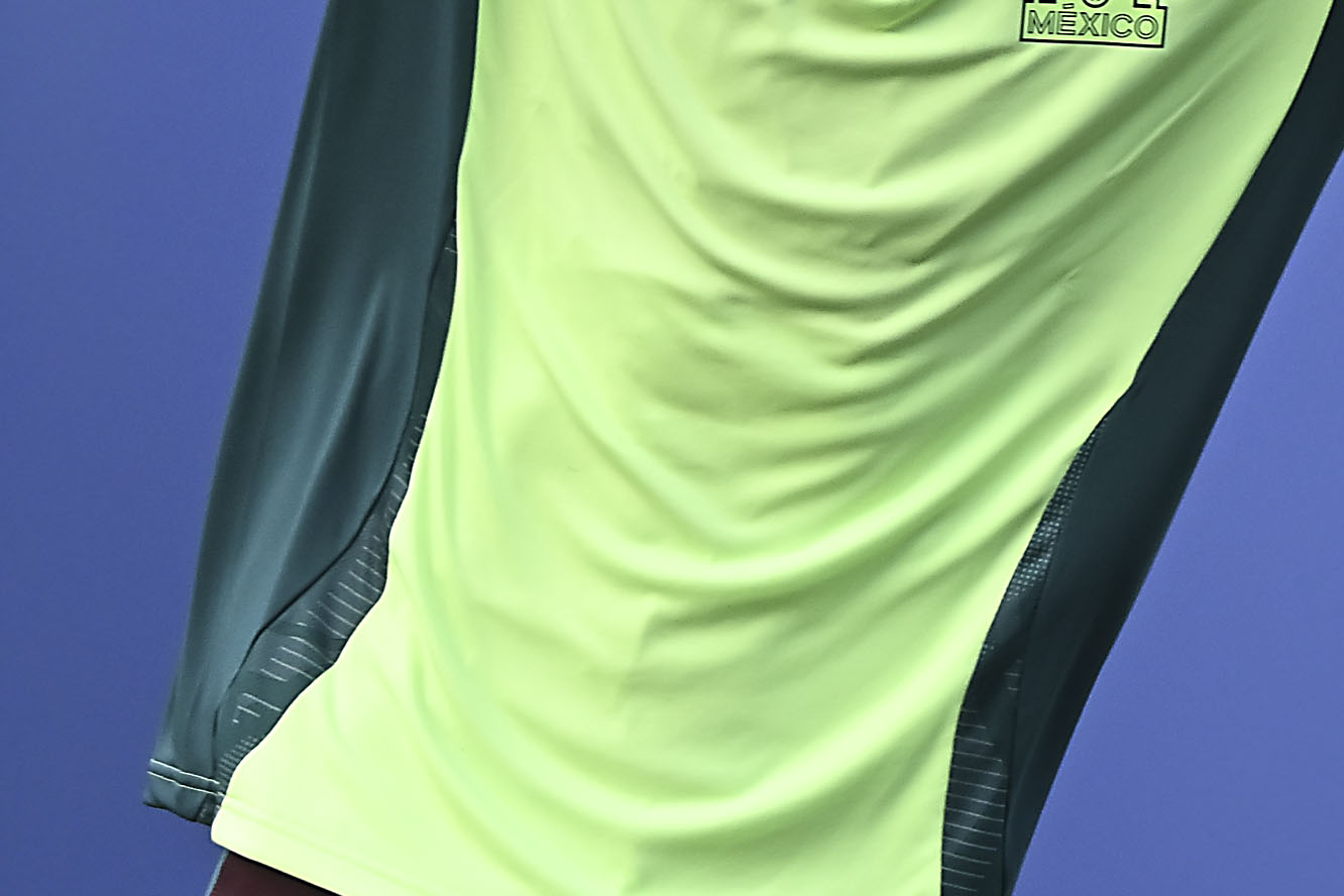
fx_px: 43415
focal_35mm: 1163
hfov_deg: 1.8
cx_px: 1049
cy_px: -86
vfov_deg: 1.2
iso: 500
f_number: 2.8
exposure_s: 1/1600
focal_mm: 400
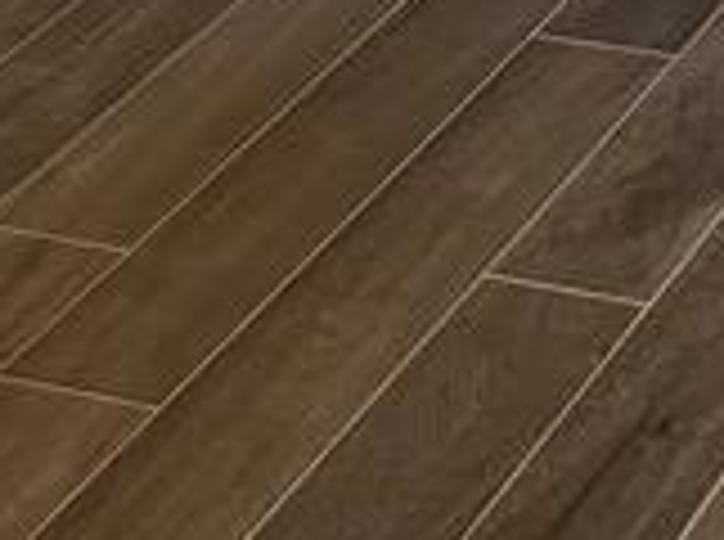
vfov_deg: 8.3
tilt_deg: -11.5
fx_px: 3193
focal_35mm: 153
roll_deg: +0.6
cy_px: -1035
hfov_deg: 12.1
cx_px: 1201
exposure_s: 1/196
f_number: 1.78
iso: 160
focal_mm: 6.76
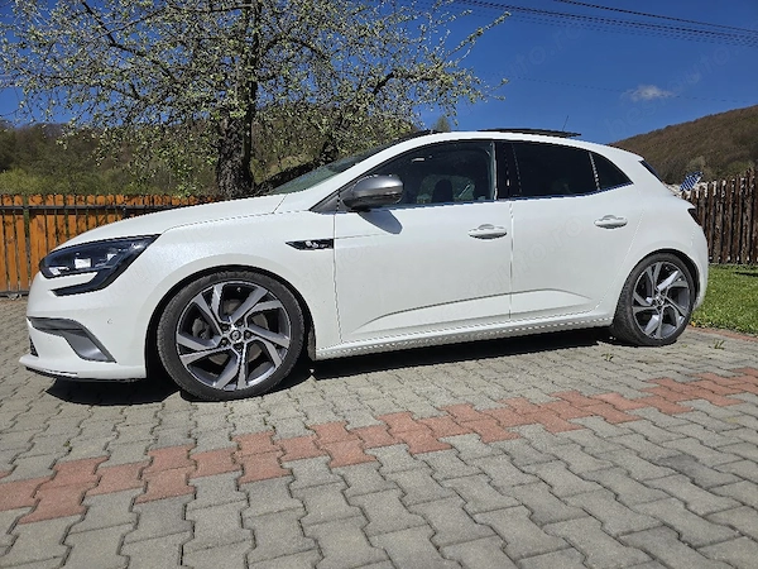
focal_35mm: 23
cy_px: 284
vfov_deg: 58.9
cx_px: 379
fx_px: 504
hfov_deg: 73.9
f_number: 1.7
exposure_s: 1/2000
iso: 12
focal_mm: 6.3
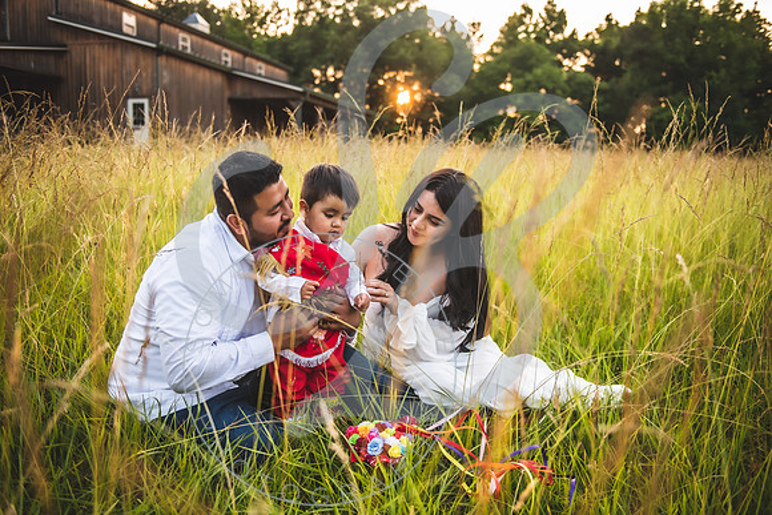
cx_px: 386
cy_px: 258
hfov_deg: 58.7
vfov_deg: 41.1
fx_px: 686
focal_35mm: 32
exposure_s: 1/160
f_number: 2.8
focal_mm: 32
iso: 100
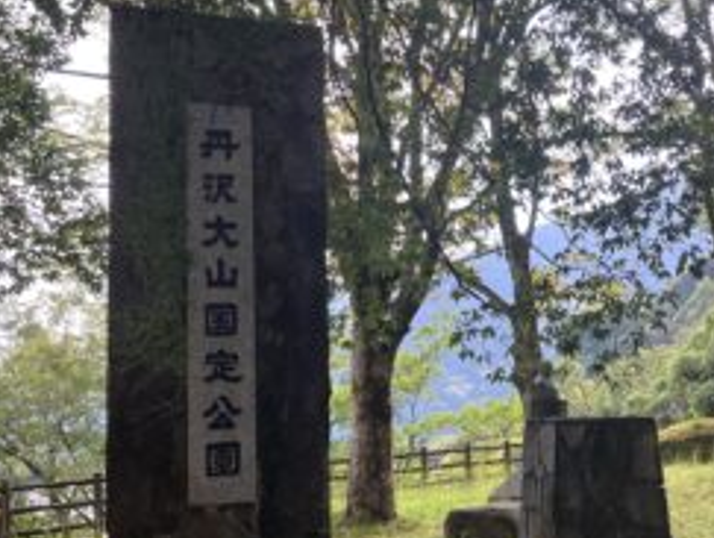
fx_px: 950
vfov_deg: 31.3
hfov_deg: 40.2
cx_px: 523
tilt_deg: +4.0
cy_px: 365
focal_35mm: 46
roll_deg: +0.5
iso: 32
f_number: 1.8
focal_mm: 3.99
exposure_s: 1/172
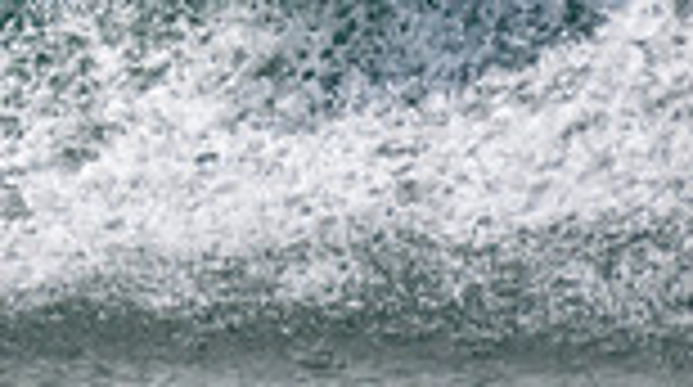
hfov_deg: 0.7
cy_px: -326
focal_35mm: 2968
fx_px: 54444
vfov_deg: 0.4
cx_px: -603
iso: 560
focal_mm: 500
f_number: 5.6
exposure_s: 1/4000
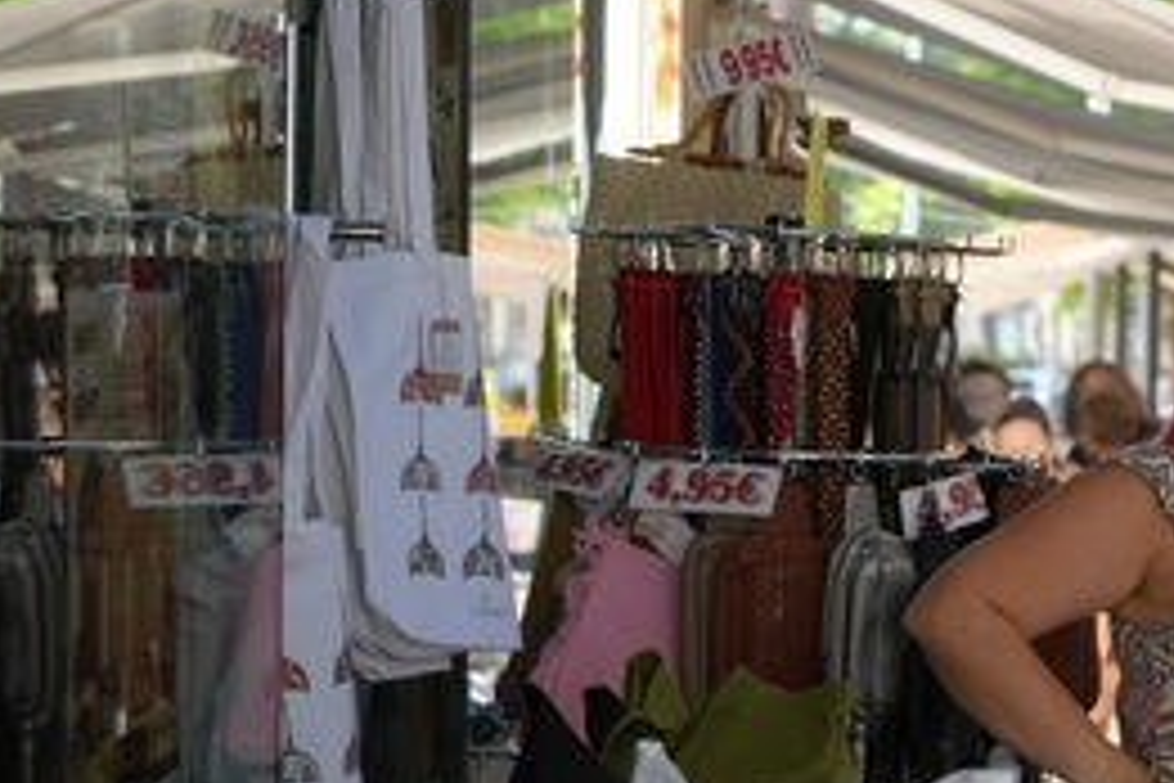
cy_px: 560
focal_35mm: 132
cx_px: 1327
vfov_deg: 10.4
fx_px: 4304
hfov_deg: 15.1
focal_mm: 43
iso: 200
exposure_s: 1/160
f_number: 4
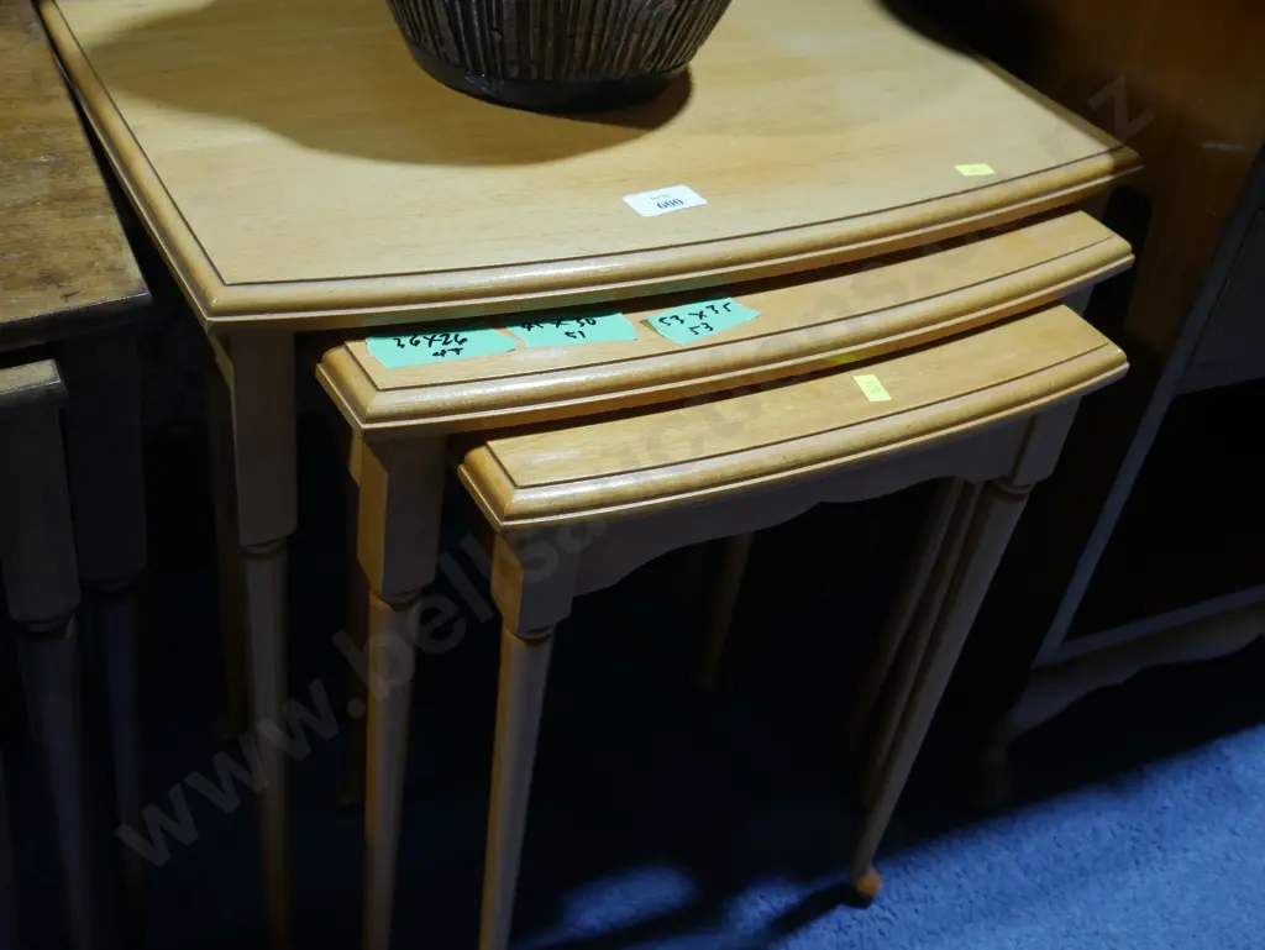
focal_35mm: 42
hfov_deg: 44.8
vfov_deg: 34.4
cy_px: 475
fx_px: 1536
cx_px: 632
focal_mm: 21
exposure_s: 1/60
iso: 500
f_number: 5
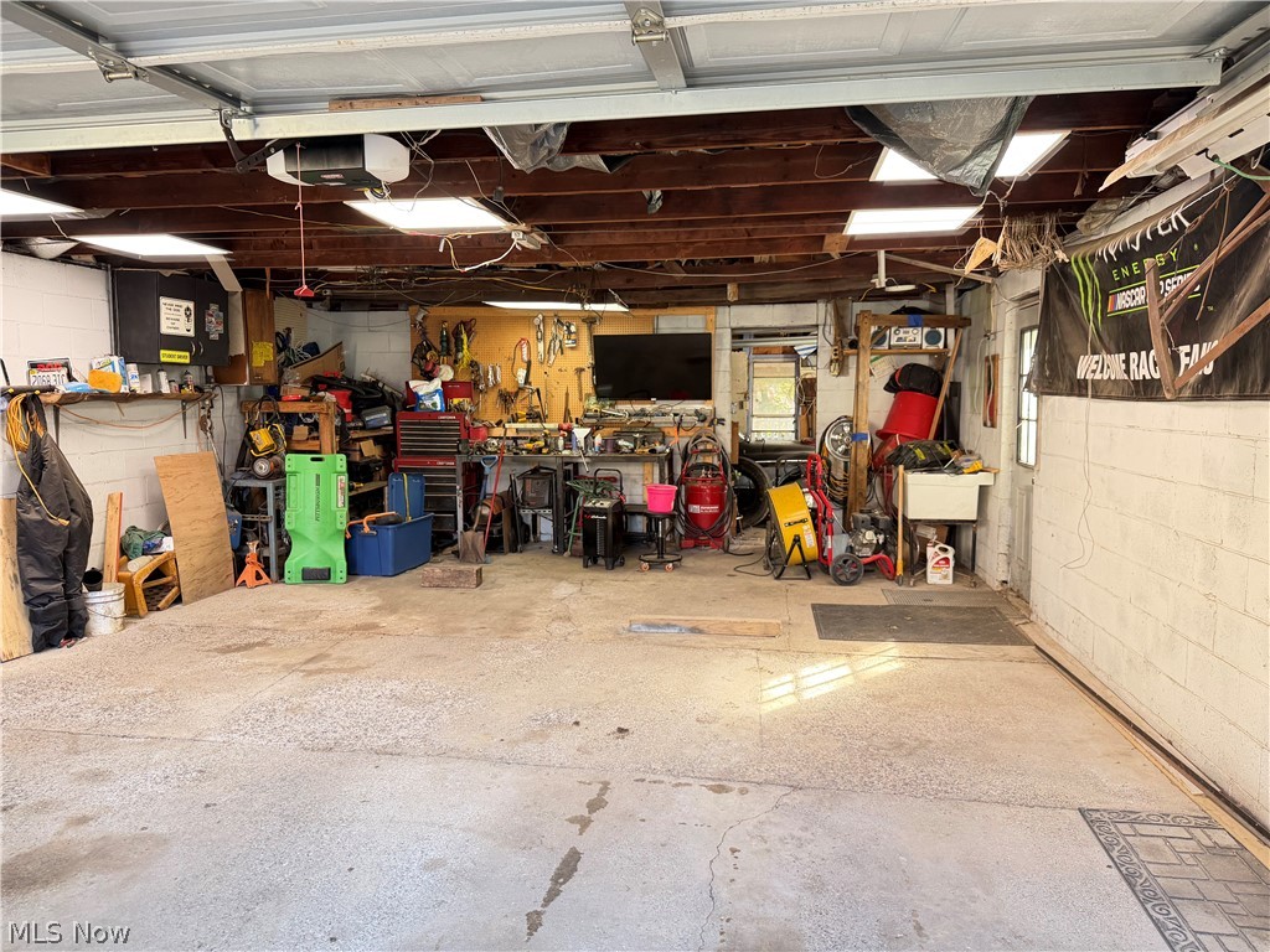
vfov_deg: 56.8
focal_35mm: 24
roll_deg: +0.4
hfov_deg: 71.6
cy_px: 476
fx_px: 881
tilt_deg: -5.8
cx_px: 635
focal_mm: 6.76
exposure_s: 1/60
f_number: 1.78
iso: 250
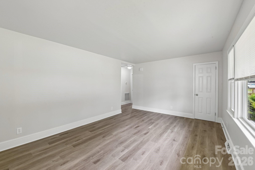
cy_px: 85
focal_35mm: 14
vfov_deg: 81.2
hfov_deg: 104.3
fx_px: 99
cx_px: 128
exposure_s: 1/5
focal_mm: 14
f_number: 11
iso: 200
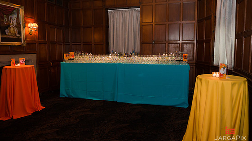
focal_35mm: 26
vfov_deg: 44.3
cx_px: 127
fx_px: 174
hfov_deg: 71.9
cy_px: 64
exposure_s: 1/125
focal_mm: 24
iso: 1600
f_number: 4
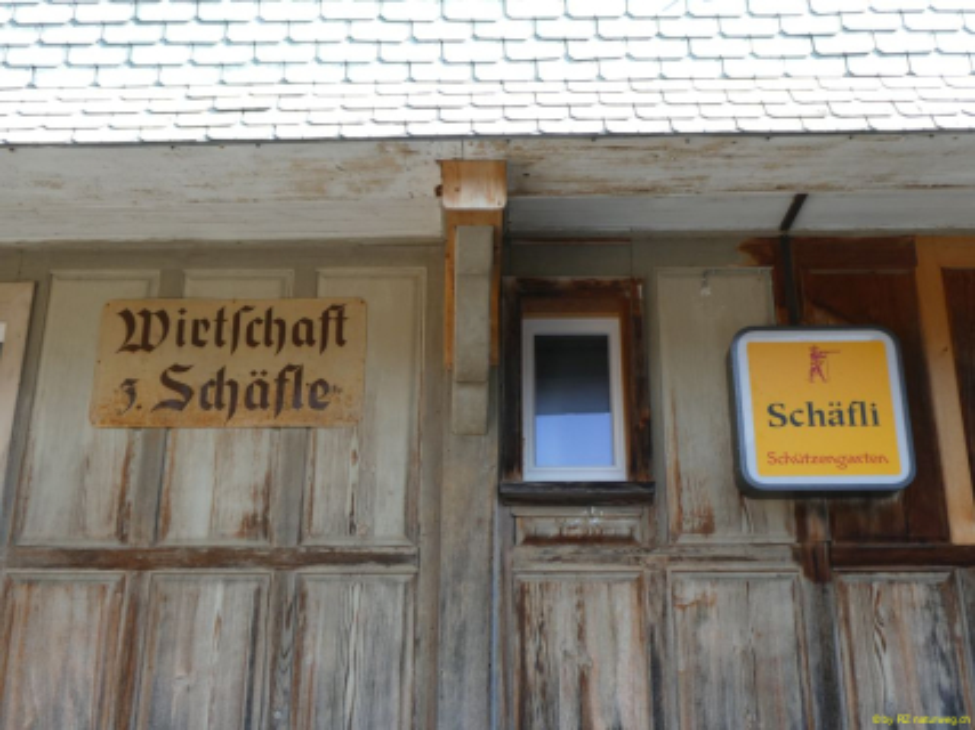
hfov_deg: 43.0
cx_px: 488
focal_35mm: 44
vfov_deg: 32.9
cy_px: 365
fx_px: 1239
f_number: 3.9
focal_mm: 7.8
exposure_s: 1/125
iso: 80
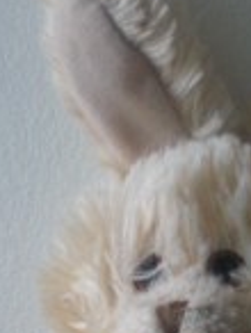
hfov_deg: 11.0
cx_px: 180
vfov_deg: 14.0
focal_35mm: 135
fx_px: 1301
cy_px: 447
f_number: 3.1
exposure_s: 1/63
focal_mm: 6.3
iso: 146
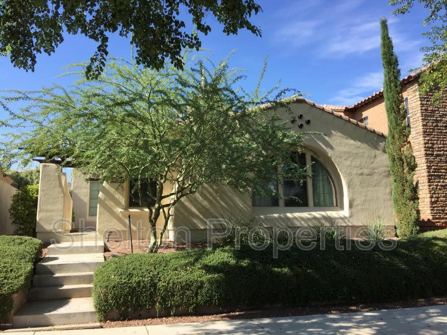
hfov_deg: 61.7
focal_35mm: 29
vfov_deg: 48.2
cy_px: 168
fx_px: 374
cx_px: 224
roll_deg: +0.5
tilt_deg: +9.3
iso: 32
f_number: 2.2
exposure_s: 1/1041
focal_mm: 4.15
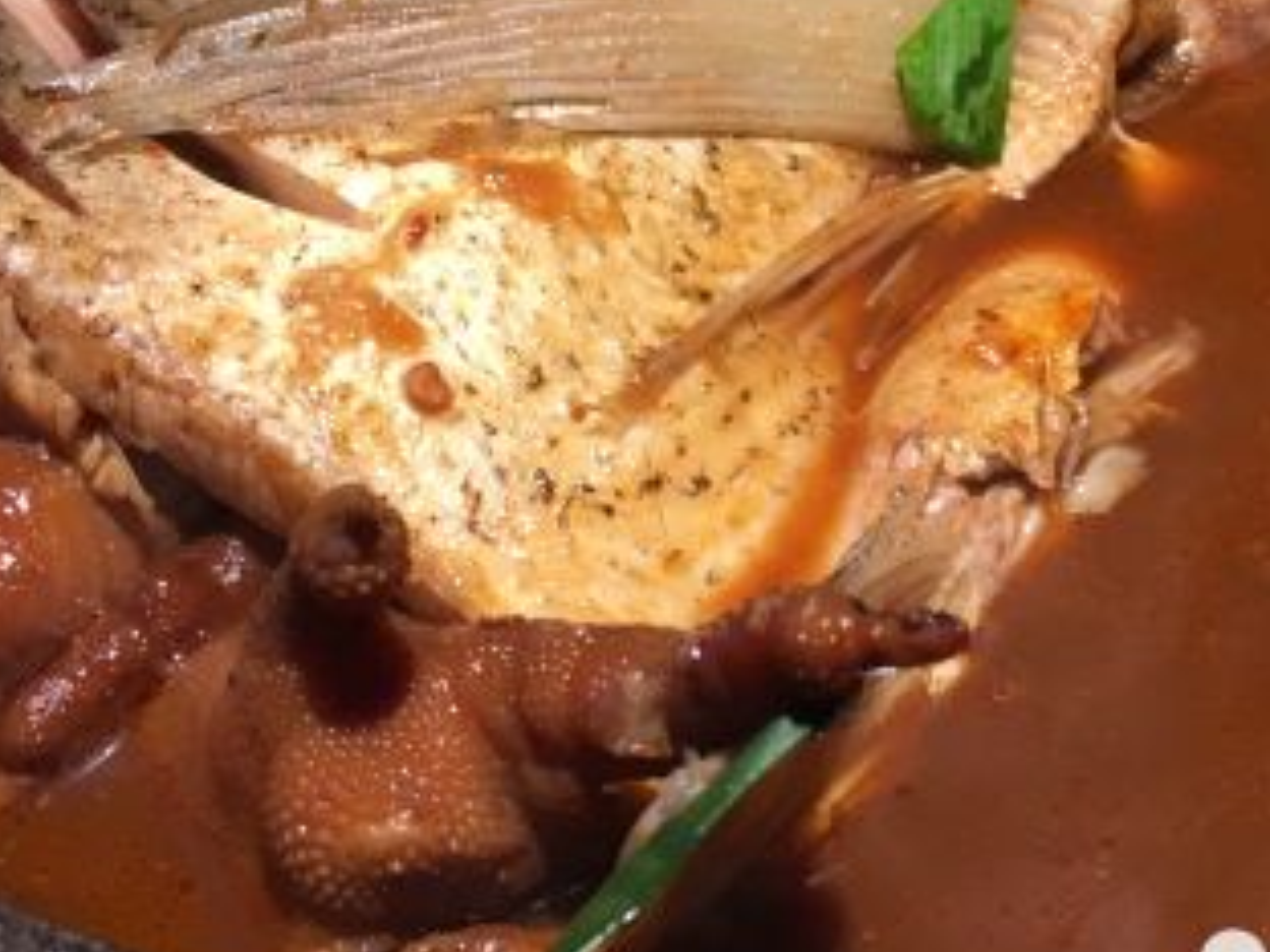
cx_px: 757
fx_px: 2385
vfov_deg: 22.2
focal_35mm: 65
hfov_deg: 29.8
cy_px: 169
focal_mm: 4.15
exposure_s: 1/33
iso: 32
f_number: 2.2
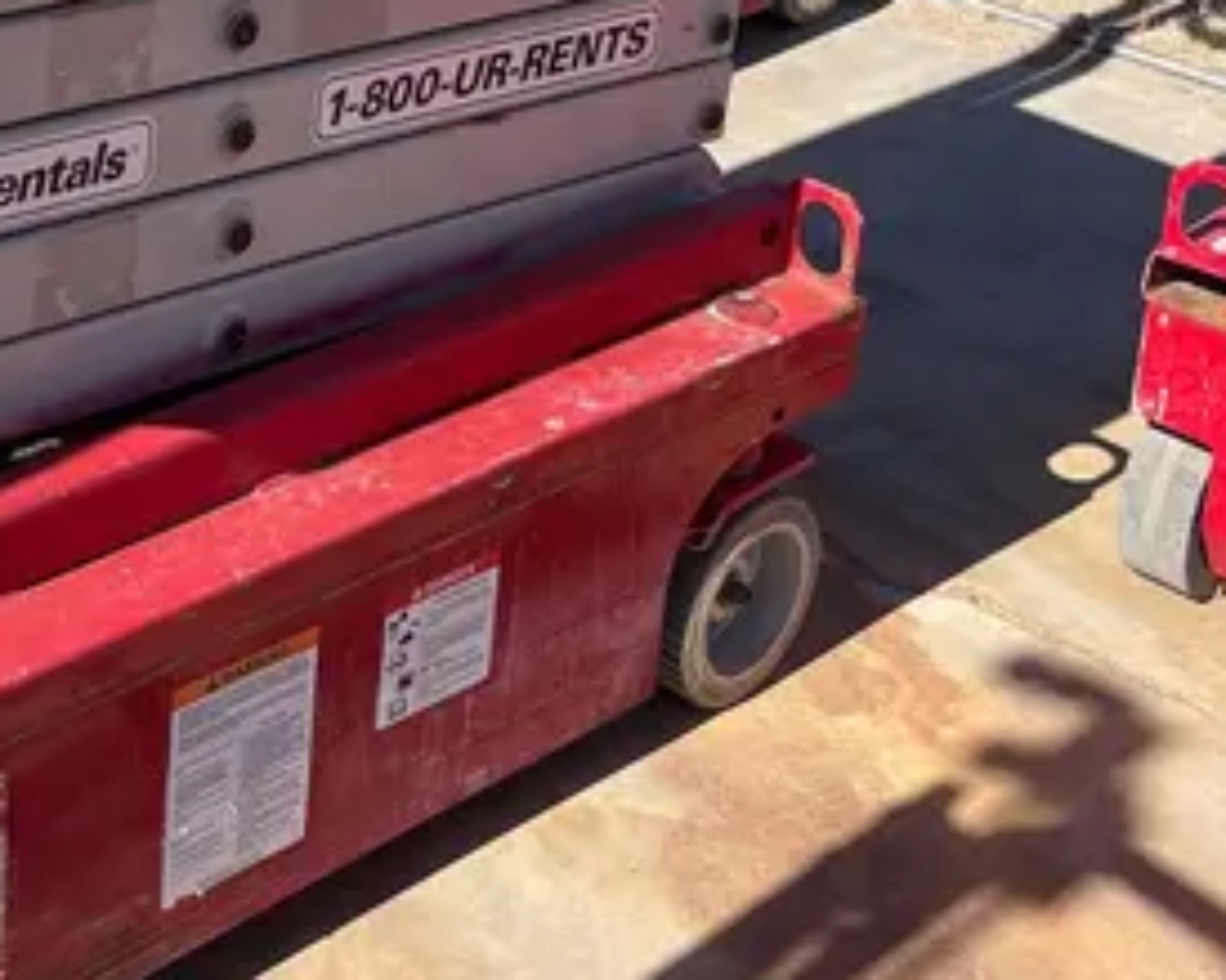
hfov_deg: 26.6
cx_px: 49
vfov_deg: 20.9
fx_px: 2466
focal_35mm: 68
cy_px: -208
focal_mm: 5.1
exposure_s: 1/2179
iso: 50
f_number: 1.6
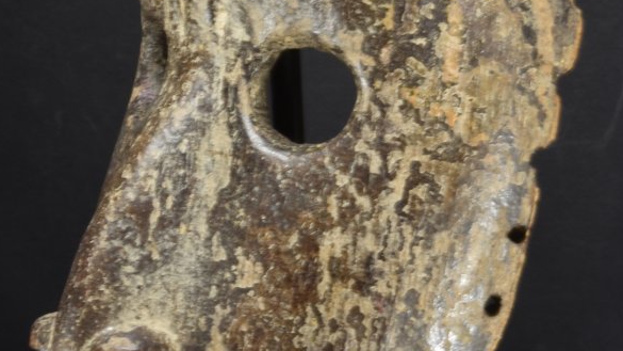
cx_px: 277
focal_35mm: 187
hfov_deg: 11.5
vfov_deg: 6.5
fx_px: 3089
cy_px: 146
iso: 125
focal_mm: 58
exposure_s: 1.6
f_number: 32
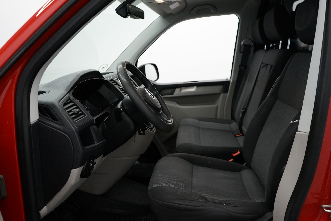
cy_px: 110
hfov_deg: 63.7
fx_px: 267
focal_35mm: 29
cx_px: 166
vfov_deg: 45.0
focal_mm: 29
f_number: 3.5
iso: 2000
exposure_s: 1/160
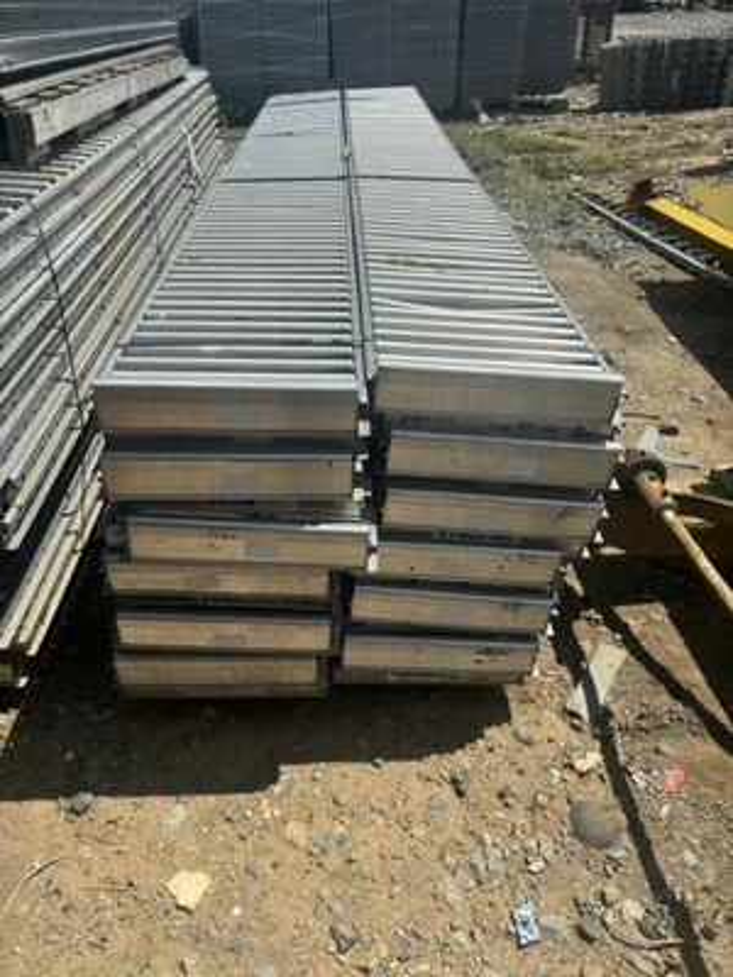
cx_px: 366
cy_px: 488
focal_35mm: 26
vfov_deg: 67.3
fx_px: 734
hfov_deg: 53.1
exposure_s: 1/4255
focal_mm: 5.96
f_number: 1.6
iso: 50
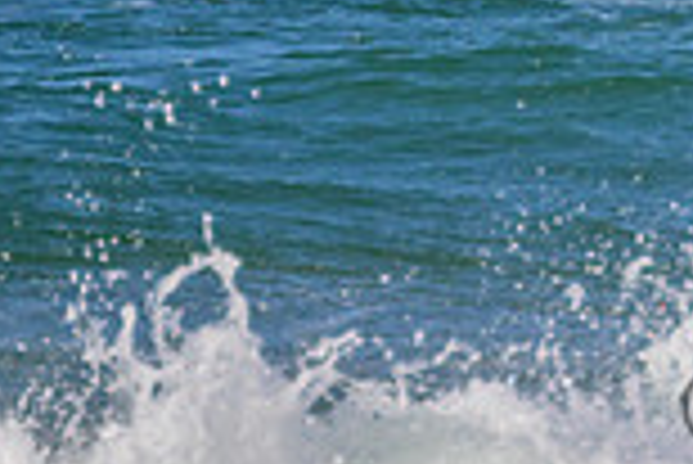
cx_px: 1030
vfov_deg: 0.5
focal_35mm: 3004
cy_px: -340
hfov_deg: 0.7
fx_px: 57880
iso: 1250
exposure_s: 1/2000
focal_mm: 800
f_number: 11
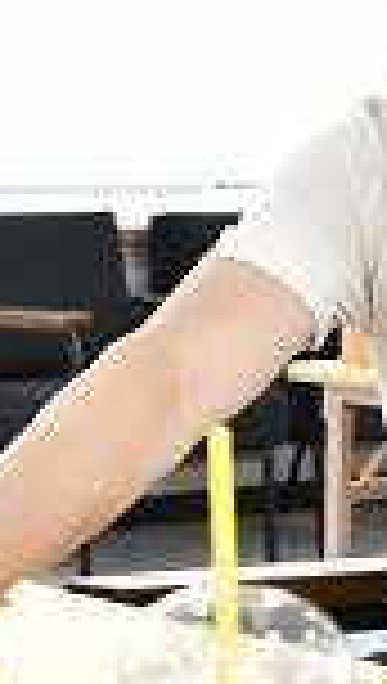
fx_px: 2579
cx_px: -234
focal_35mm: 142
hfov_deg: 8.4
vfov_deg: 15.1
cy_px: 317
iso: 800
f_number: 4
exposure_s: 1/100
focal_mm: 35
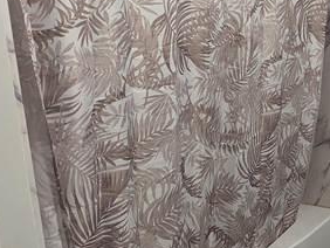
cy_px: 113
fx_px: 563
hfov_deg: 30.1
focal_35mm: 59
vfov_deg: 24.8
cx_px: 341
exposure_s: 1/60
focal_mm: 2.2
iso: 320
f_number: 1.9
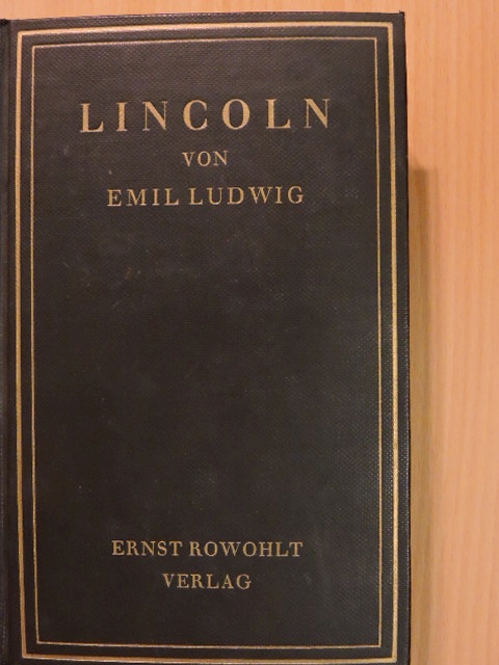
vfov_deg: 38.2
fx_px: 961
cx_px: 250
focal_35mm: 50
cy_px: 332
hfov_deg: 29.1
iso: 1600
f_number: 4
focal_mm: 9
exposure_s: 1/100
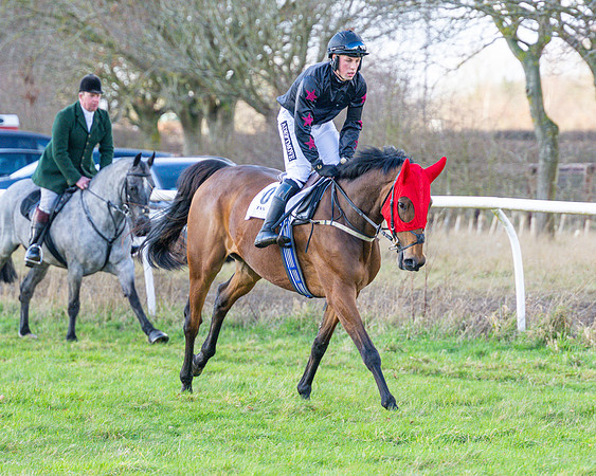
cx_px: 400
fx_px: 5673
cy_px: 256
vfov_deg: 4.8
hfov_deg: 6.0
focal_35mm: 322
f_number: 4
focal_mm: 160
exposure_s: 1/1000
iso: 800
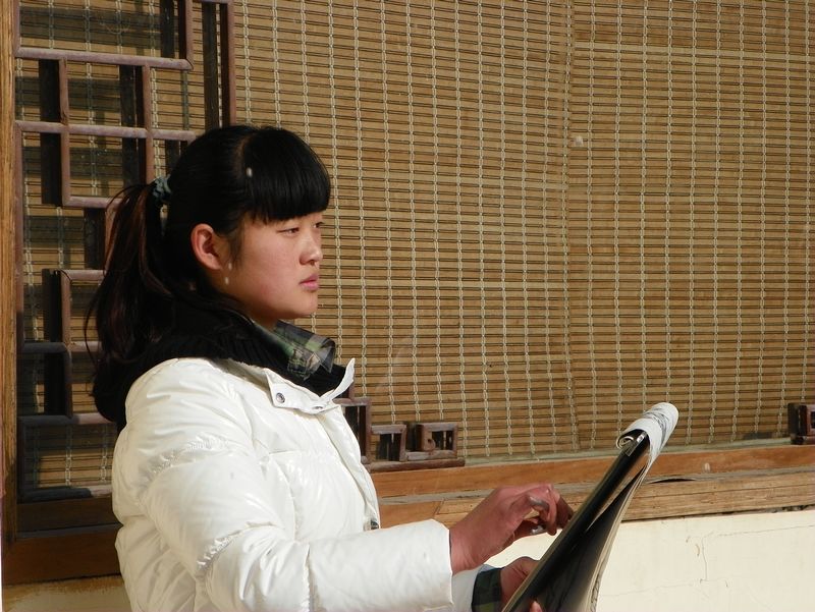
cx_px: 408
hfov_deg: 14.8
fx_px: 3133
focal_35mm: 133
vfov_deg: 11.2
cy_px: 306
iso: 100
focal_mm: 23.6
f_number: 4.5
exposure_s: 1/1250
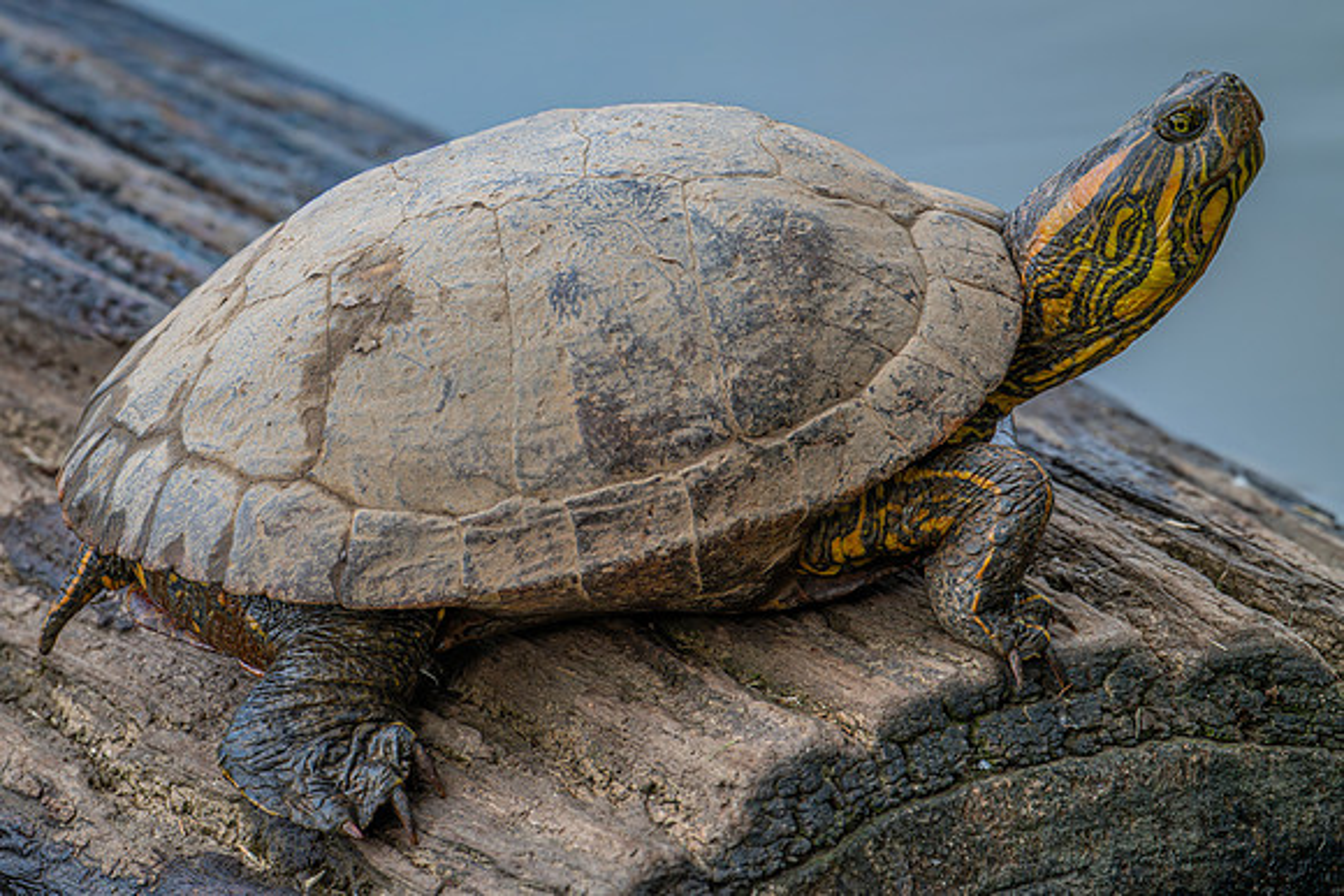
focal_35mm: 772
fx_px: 28810
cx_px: 418
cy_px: 279
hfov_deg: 2.7
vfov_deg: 1.8
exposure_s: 1/250
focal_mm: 560
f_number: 8
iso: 900
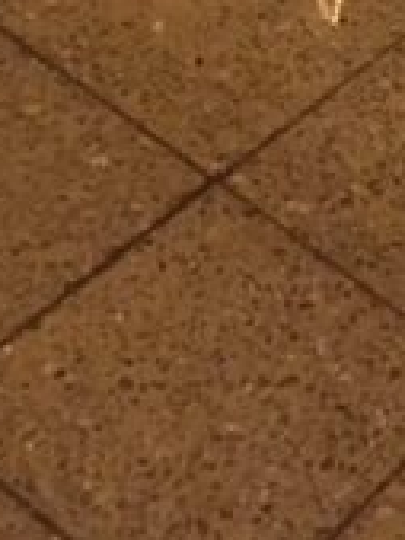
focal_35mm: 110
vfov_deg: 17.6
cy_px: 48
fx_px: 1714
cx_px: 641
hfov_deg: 12.7
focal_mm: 4.15
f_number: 2.2
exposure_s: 1/17
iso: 1000
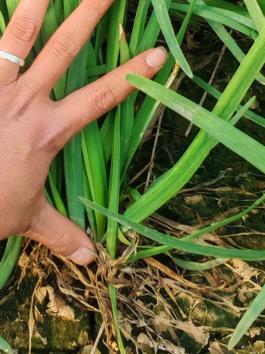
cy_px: 20
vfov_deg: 30.0
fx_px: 623
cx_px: 71
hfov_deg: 23.8
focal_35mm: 61
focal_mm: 1.96
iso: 50
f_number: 2.2
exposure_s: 1/160
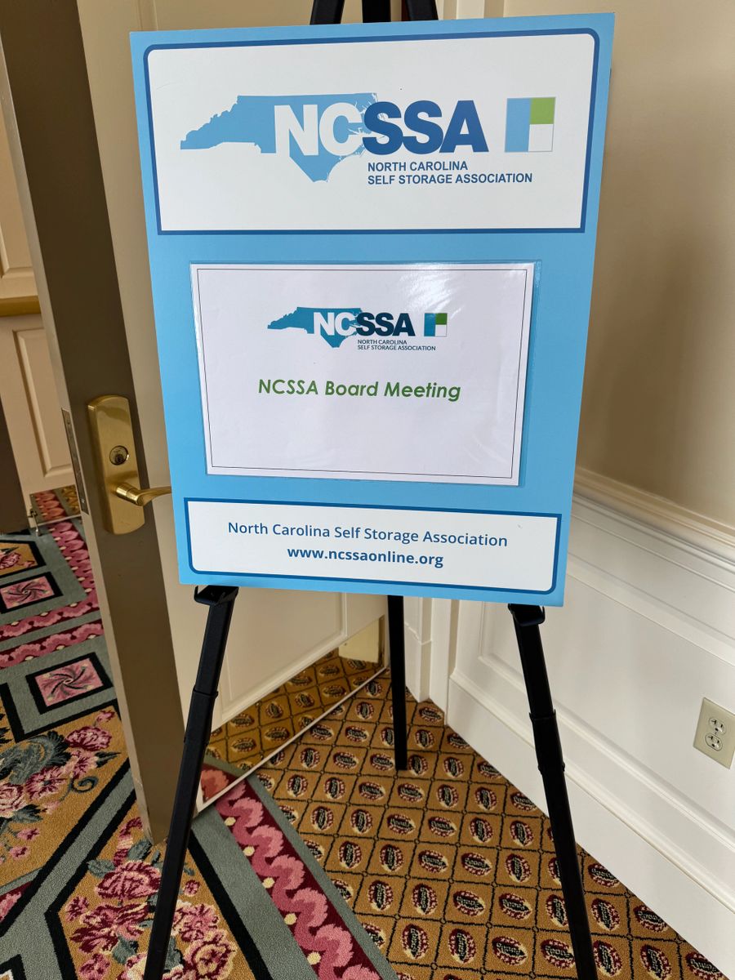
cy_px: 490
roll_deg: -0.9
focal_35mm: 24
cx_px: 368
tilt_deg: -26.2
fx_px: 679
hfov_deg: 56.8
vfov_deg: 71.6
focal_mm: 6.76
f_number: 1.78
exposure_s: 1/308
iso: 80
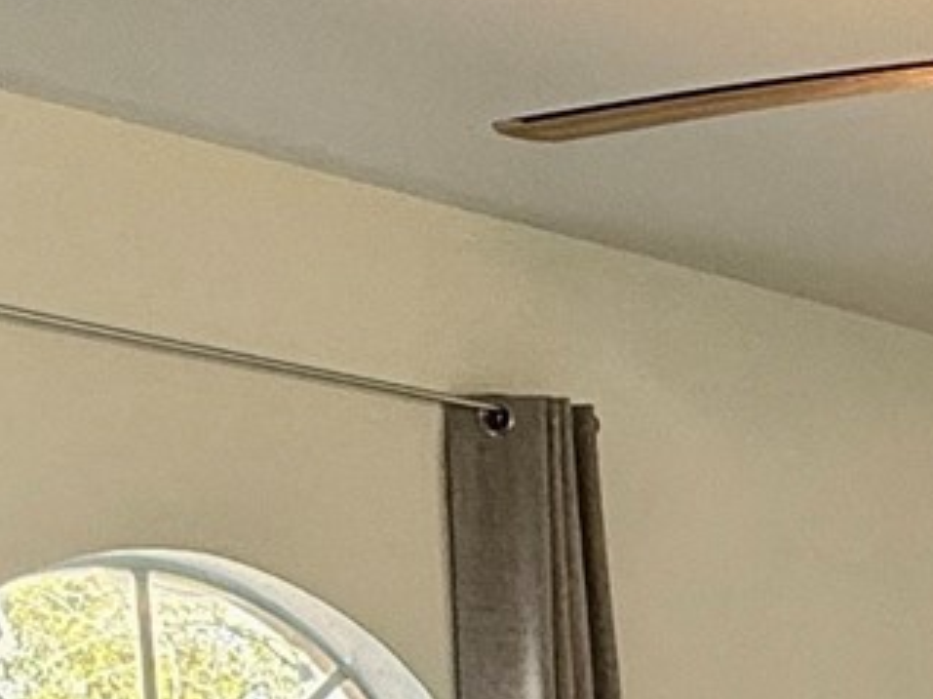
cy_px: 1357
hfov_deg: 18.4
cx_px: 1538
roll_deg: -0.5
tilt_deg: -10.0
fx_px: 2425
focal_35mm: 90
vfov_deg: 14.1
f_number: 2.2
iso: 100
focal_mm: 2.22
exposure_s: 1/120
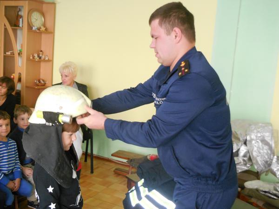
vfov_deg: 31.5
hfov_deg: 41.2
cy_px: 104
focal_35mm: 46
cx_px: 140
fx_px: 371
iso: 800
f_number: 3.8
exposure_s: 1/30
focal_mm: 8.2
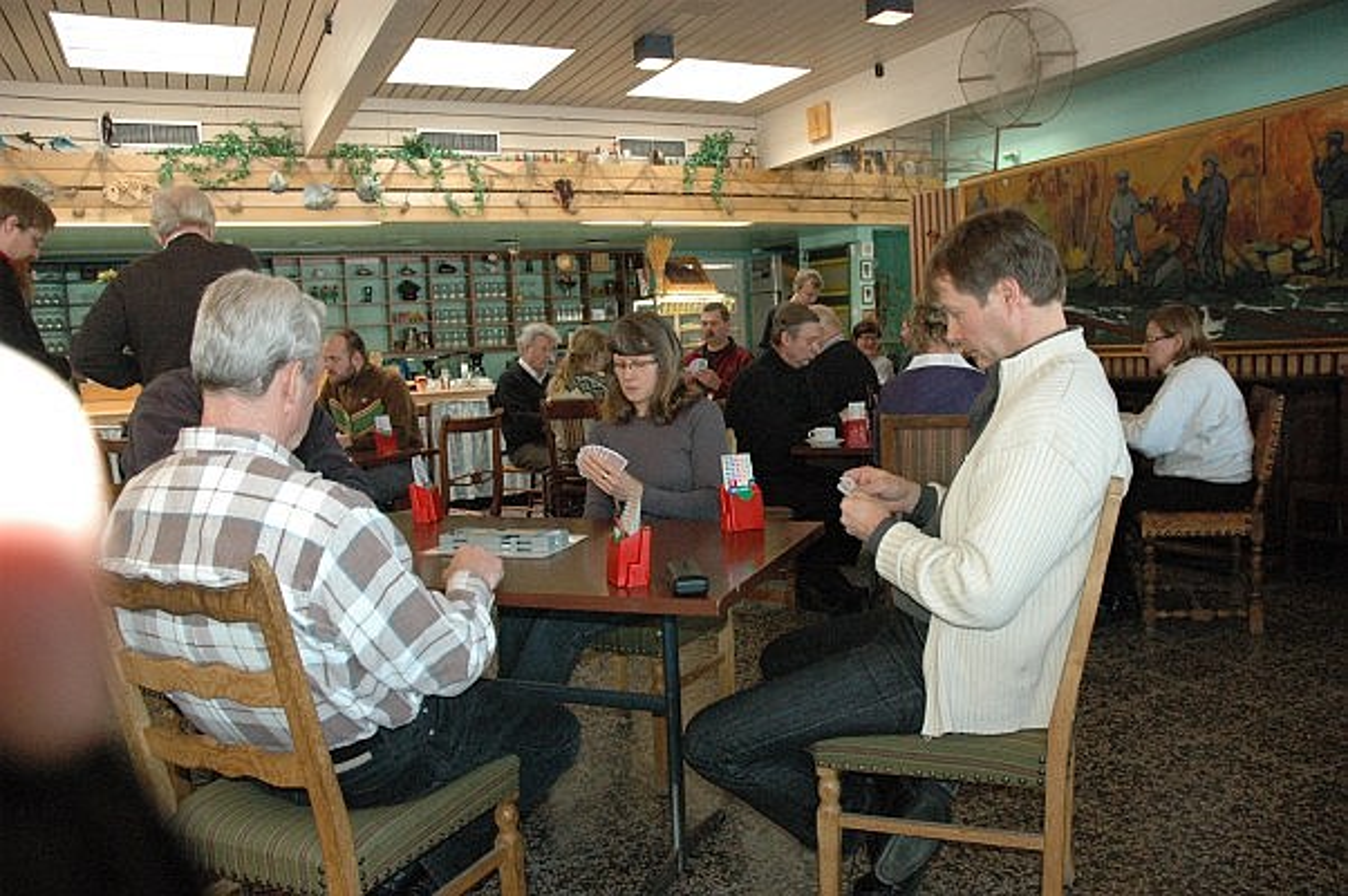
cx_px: 674
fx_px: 1010
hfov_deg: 67.4
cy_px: 448
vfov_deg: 47.8
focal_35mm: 27
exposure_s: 1/125
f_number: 5
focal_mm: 18
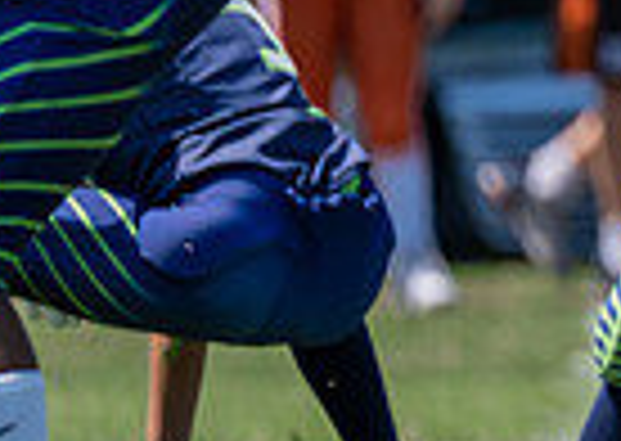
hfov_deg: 1.5
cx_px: 1722
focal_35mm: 1364
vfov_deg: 1.1
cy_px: -208
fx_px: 24010
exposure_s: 1/2500
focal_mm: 200
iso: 100
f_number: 2.8
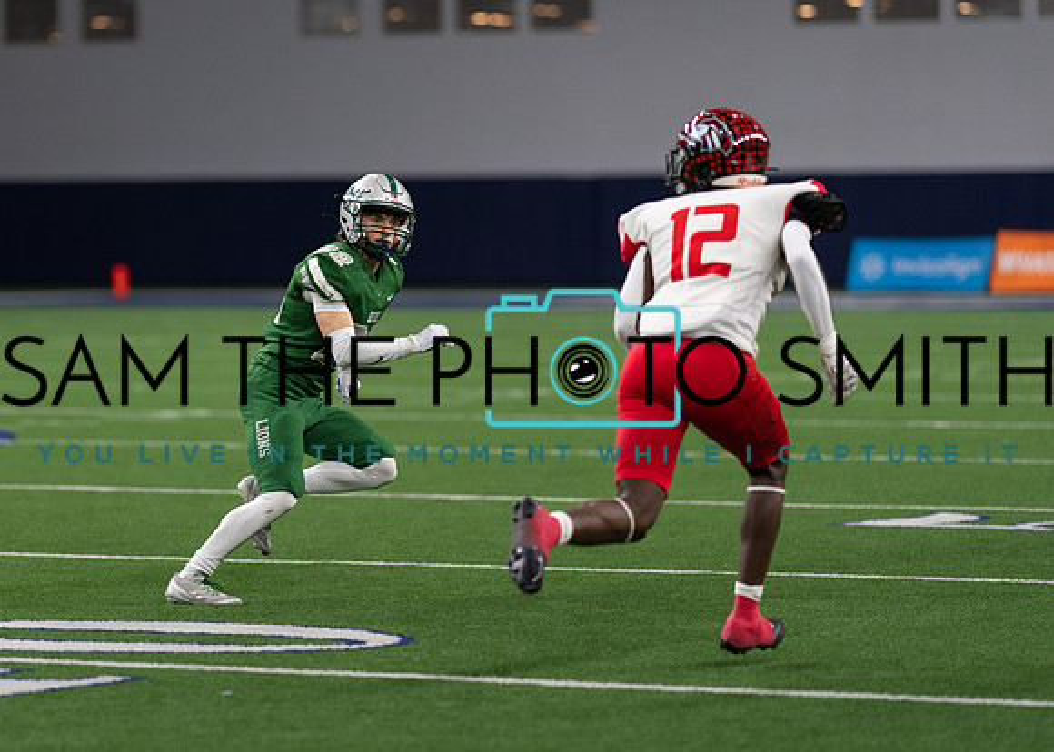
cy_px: 363
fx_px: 6039
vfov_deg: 7.1
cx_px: 276
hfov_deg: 10.0
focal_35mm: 202
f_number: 1.8
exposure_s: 1/1250
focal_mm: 135
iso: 1000
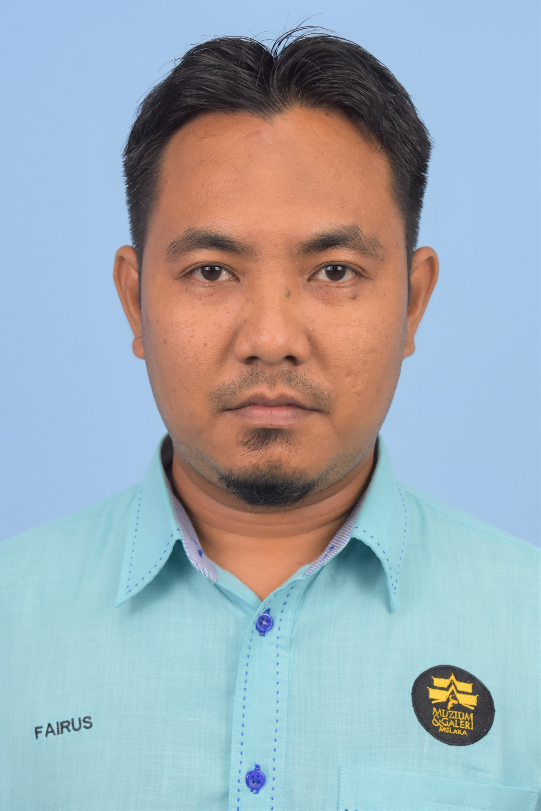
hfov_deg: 23.8
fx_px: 1285
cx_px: 270
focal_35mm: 57
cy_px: 406
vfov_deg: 35.1
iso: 800
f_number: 6.3
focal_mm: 38
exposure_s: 1/160
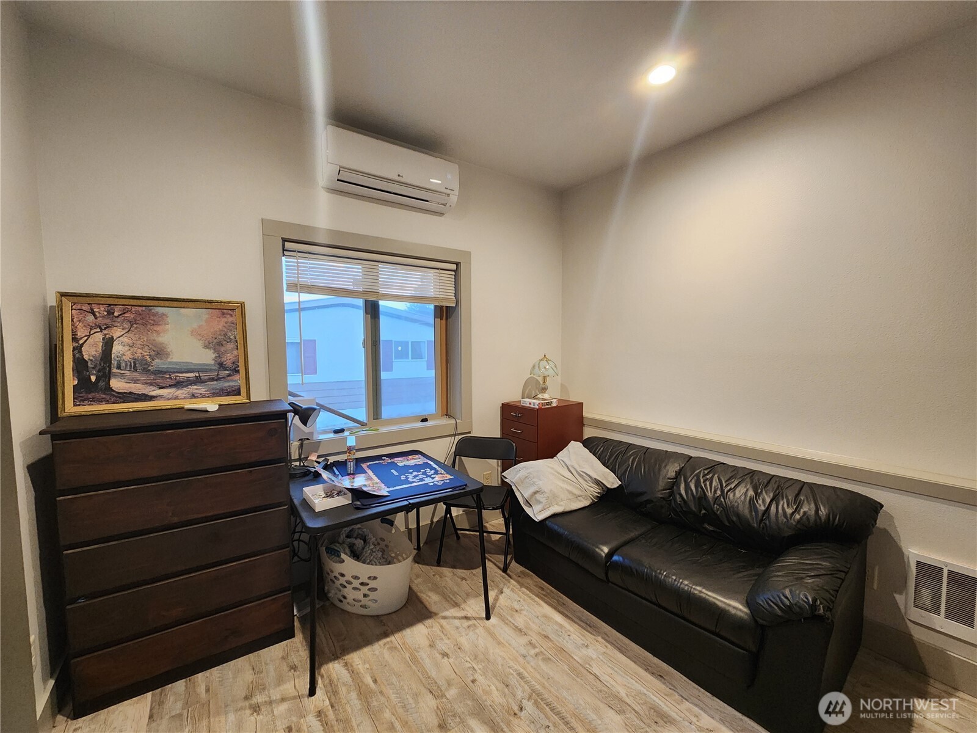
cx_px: 488
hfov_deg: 106.2
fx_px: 367
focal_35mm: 13
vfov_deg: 89.9
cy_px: 366
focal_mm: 2.2
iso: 400
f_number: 2.2
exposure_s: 1/40
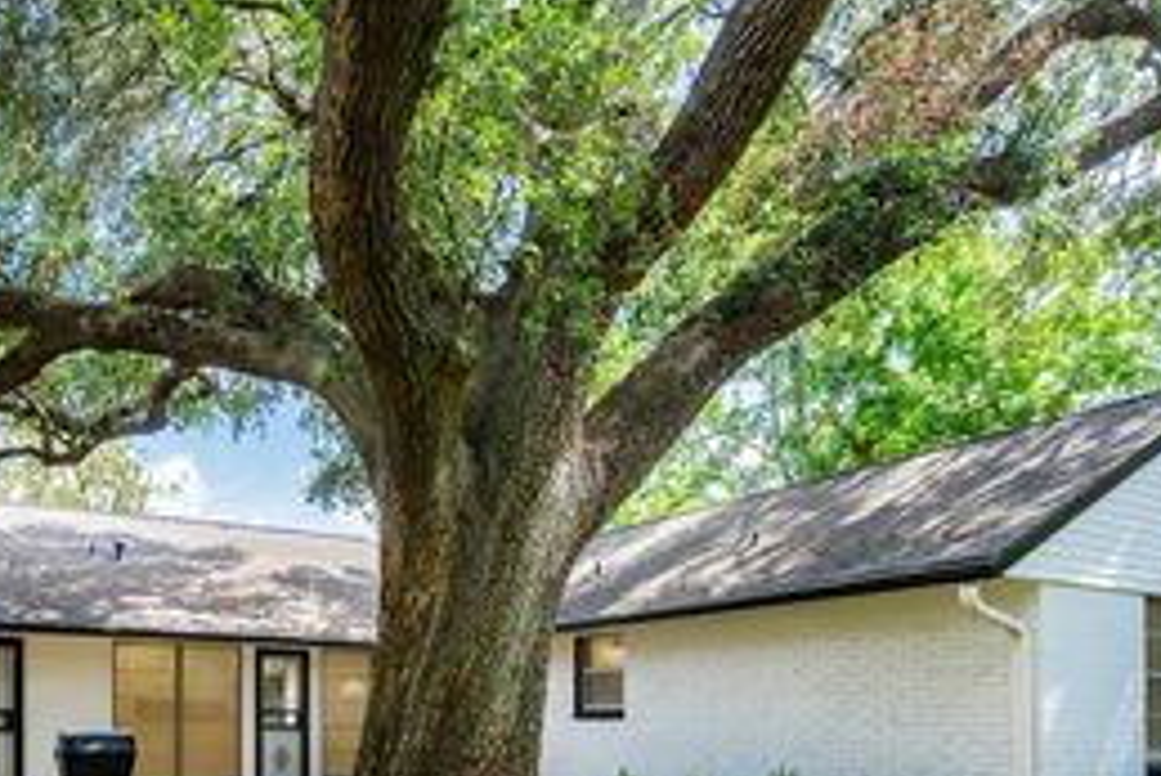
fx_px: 871
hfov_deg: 64.5
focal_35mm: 27
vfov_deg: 43.8
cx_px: 336
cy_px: 698
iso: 100
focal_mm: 14
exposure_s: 1/200
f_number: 5.6
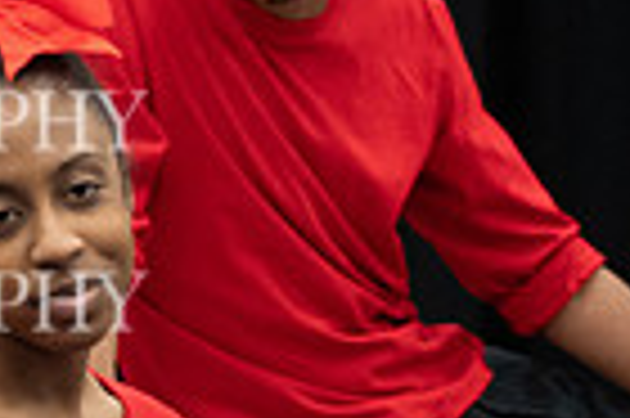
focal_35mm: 613
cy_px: 211
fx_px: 10715
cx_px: -504
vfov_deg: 2.2
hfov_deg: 3.3
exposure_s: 1/125
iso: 8000
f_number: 6.3
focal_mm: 148
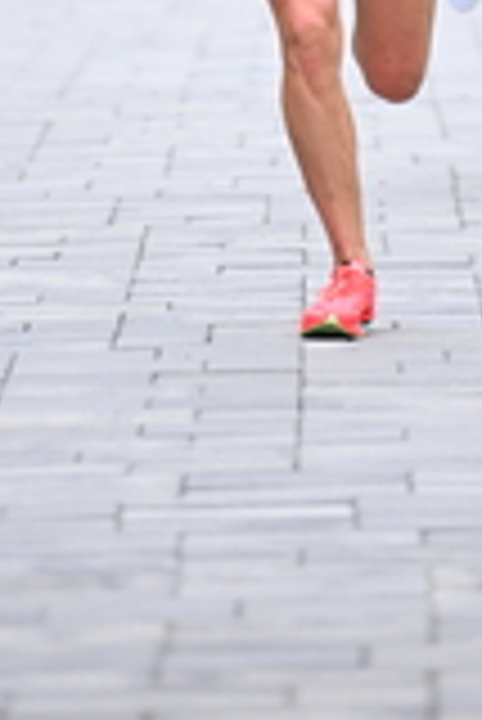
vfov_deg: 3.1
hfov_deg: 2.1
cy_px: -490
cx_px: 372
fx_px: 13065
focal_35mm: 652
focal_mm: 190
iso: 1600
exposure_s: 1/800
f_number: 2.8
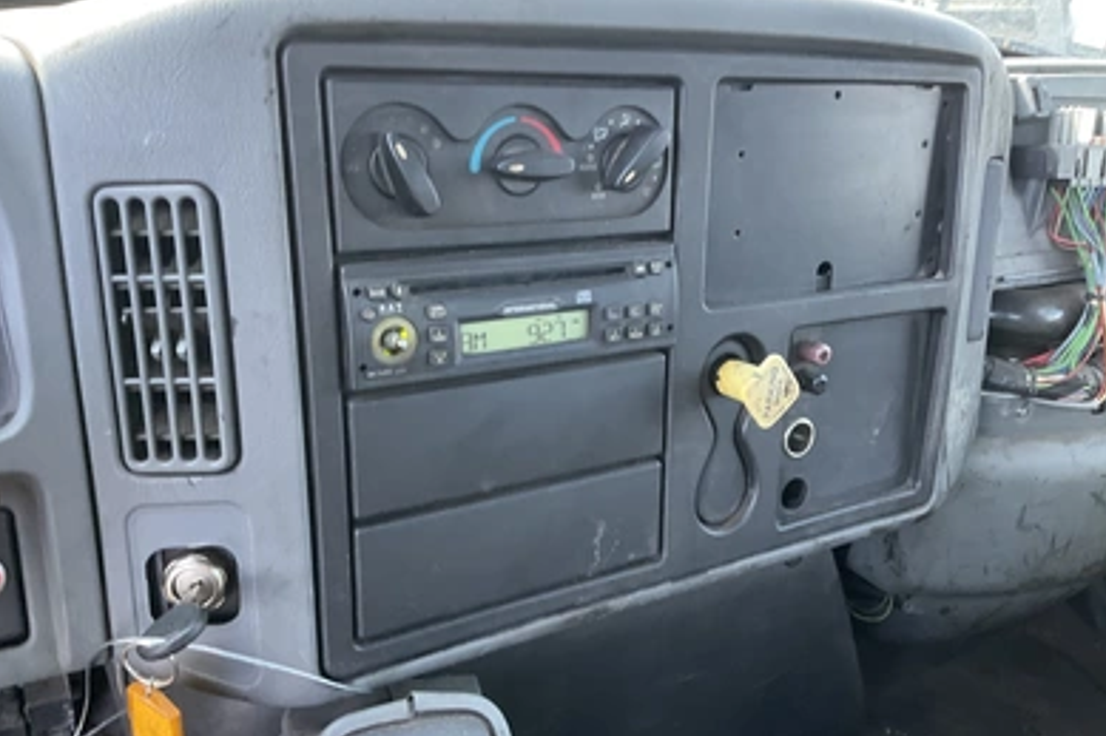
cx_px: 560
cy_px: 372
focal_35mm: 31
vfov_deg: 42.3
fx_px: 952
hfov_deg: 60.3
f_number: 1.8
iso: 125
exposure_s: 1/60
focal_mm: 3
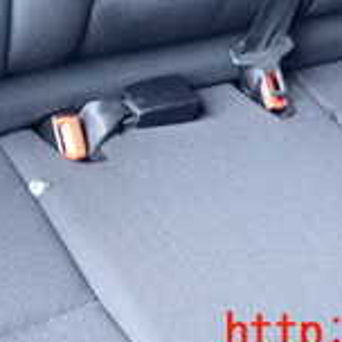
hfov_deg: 19.7
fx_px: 972
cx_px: 58
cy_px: -144
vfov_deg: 18.1
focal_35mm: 87
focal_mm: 4.5
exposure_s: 1/125
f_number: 2
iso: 1600
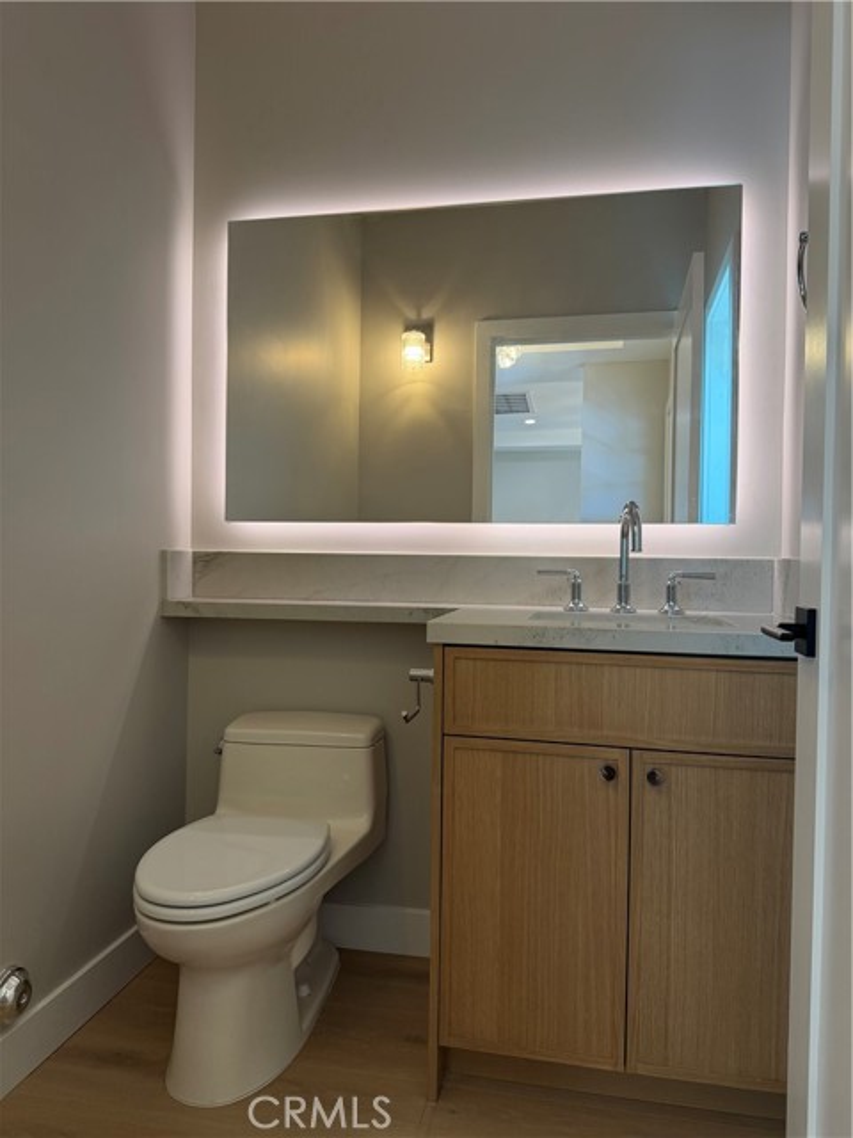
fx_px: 789
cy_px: 569
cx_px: 426
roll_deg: -1.2
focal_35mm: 24
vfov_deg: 71.6
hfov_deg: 56.8
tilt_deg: -1.2
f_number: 1.78
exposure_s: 1/120
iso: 160
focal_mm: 6.76
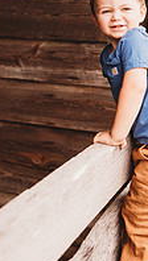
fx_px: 396
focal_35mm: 57
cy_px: 37
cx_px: 124
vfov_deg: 34.9
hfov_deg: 20.9
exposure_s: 1/640
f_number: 2.2
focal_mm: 24
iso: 100
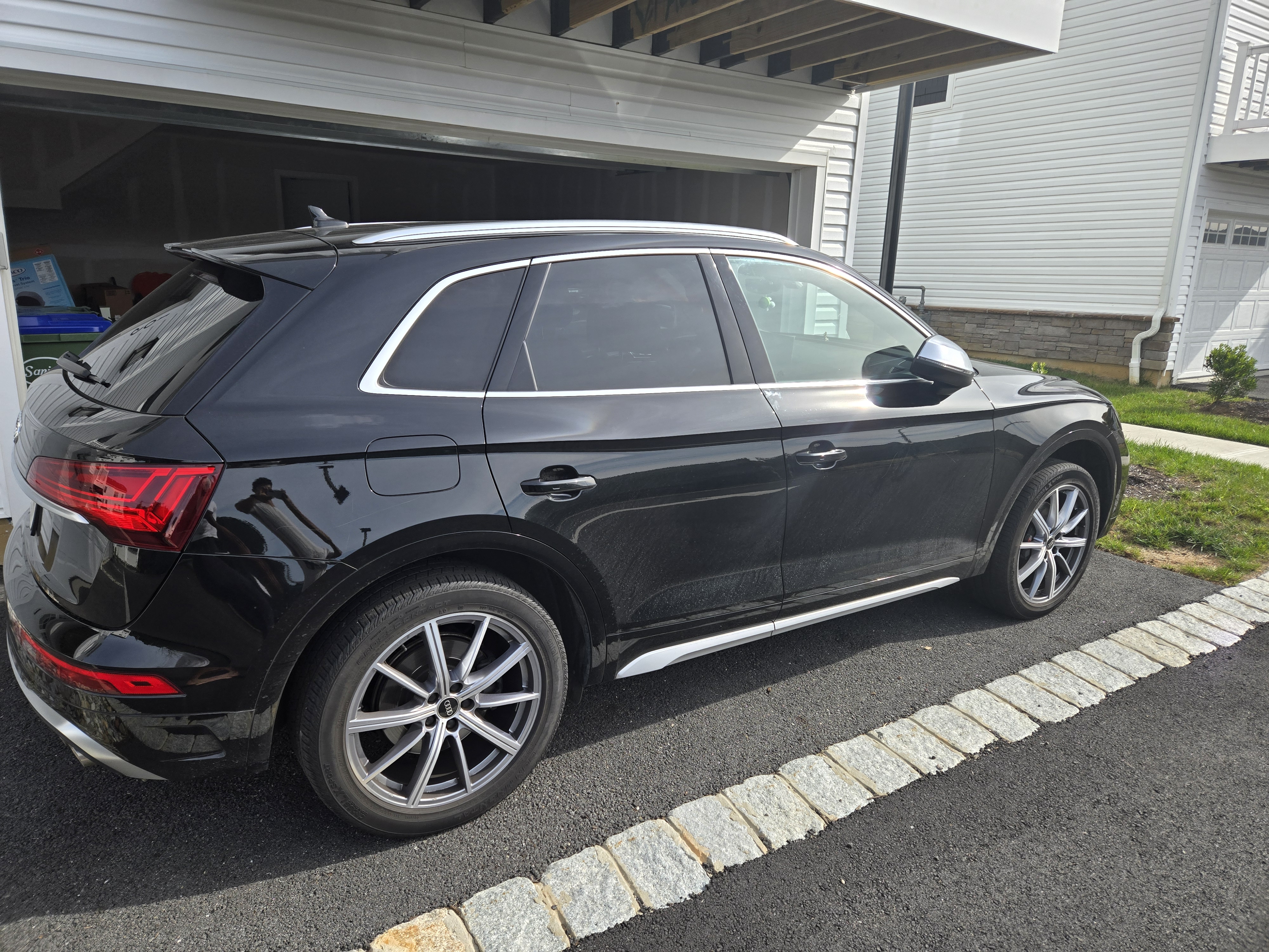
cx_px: 634
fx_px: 843
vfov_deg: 58.9
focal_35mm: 23
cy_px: 476
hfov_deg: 73.9
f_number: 1.8
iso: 80
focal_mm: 5.4
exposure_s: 1/2483
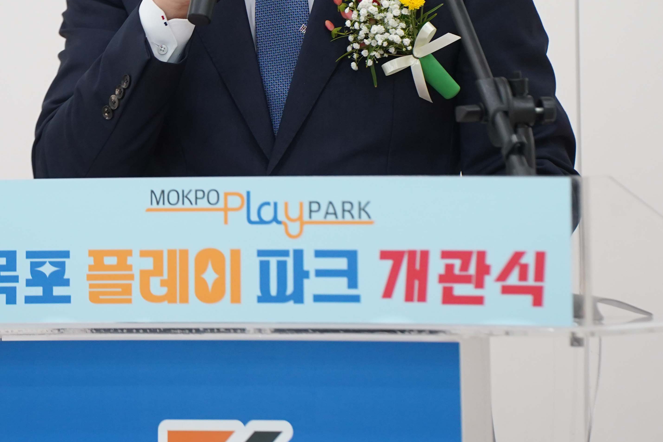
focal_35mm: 362
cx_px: 251
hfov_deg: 5.7
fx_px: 6667
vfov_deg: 3.8
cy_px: -13
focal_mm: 172
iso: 1600
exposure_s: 1/160
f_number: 4
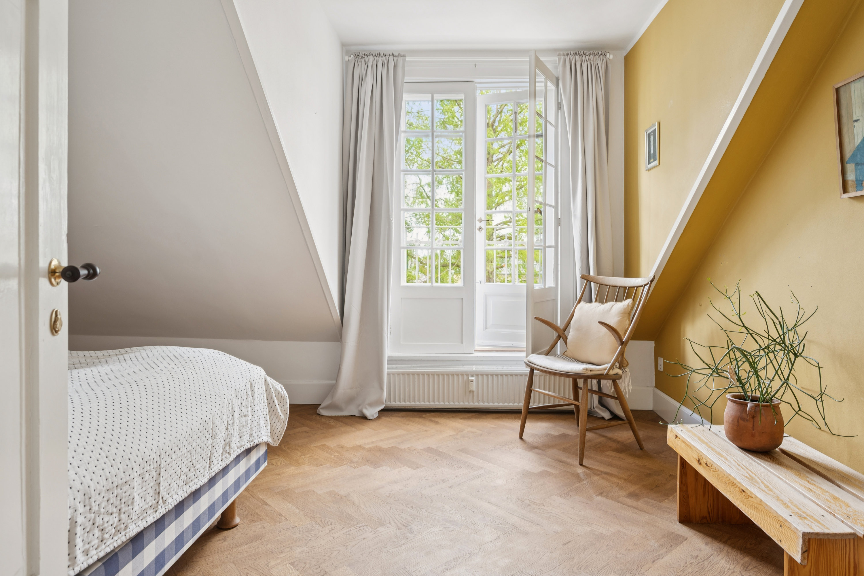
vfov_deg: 58.3
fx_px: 516
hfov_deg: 79.9
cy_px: 288
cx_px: 432
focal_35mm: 22
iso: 400
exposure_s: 1/15
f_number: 6.3
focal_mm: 21.5
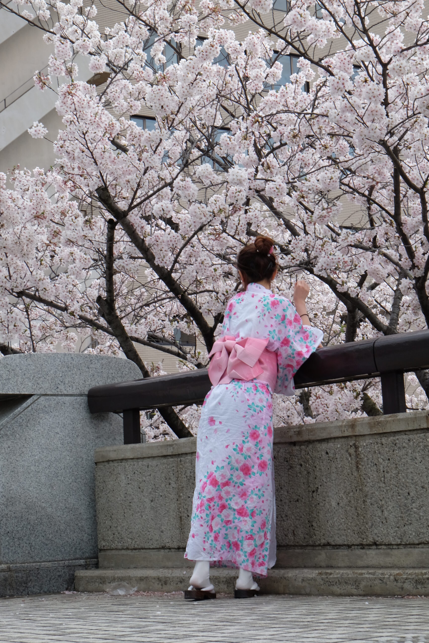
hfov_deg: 16.5
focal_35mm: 83
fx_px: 1483
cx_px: 214
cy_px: 322
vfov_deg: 24.5
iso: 400
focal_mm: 55
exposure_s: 1/30
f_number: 16
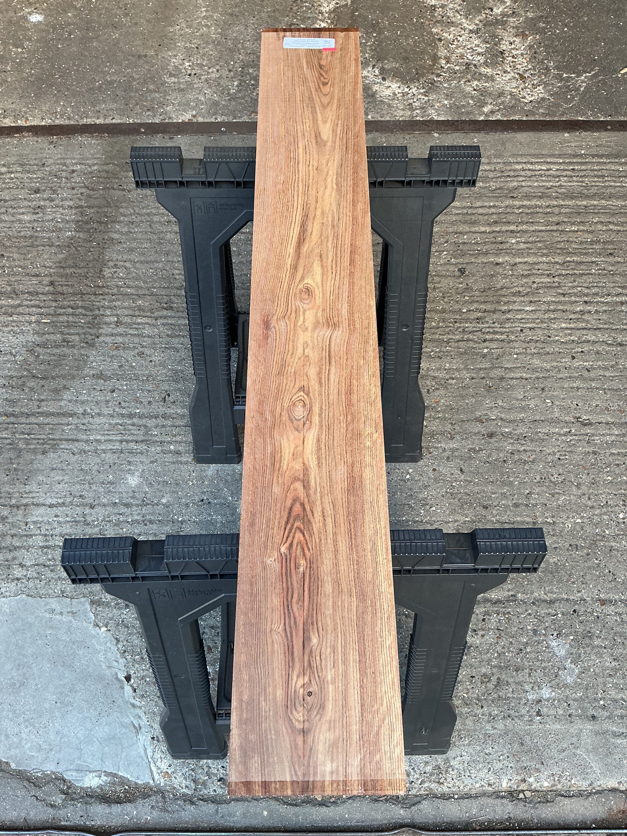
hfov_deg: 48.2
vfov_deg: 61.7
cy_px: 418
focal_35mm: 29
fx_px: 700
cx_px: 314
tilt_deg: -62.1
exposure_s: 1/120
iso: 50
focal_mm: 3
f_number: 1.8
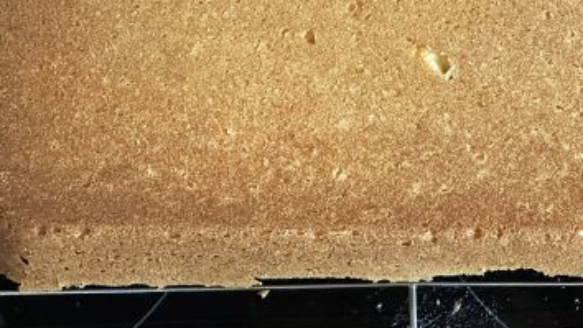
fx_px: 2195
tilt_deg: -54.1
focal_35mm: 142
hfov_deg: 15.1
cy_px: 21
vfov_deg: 8.5
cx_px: 361
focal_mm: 9
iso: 1250
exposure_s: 1/41
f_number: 2.8
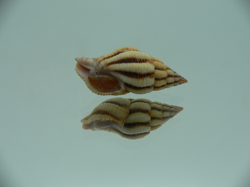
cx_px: 125
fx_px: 253
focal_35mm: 35
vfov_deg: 40.7
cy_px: 94
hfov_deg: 52.6
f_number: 2.8
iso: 80
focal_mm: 4.6
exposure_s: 1/60
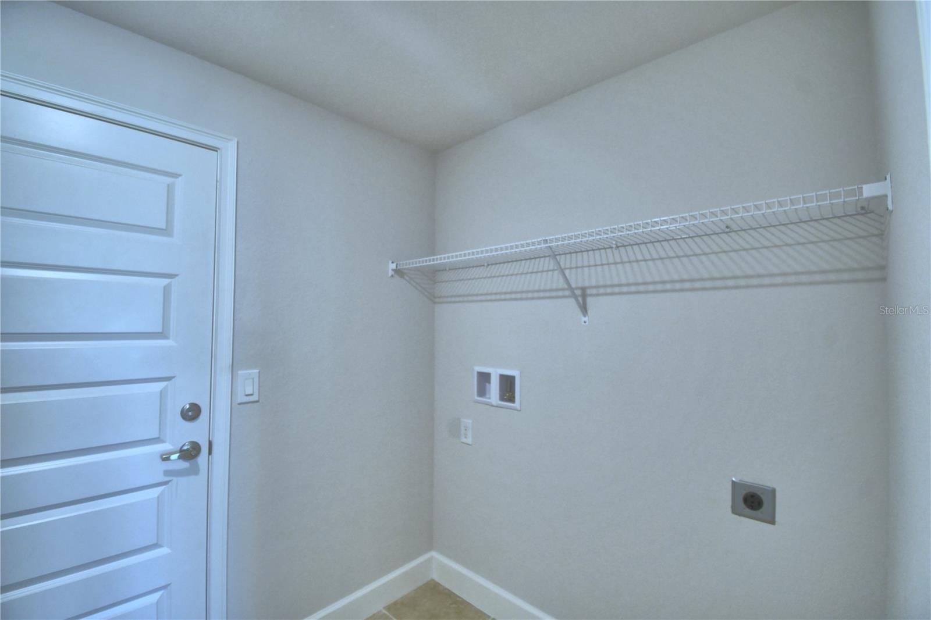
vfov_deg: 77.3
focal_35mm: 15
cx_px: 466
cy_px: 310
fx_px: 388
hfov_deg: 100.4
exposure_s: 1/30
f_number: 4.5
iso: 400
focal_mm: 10
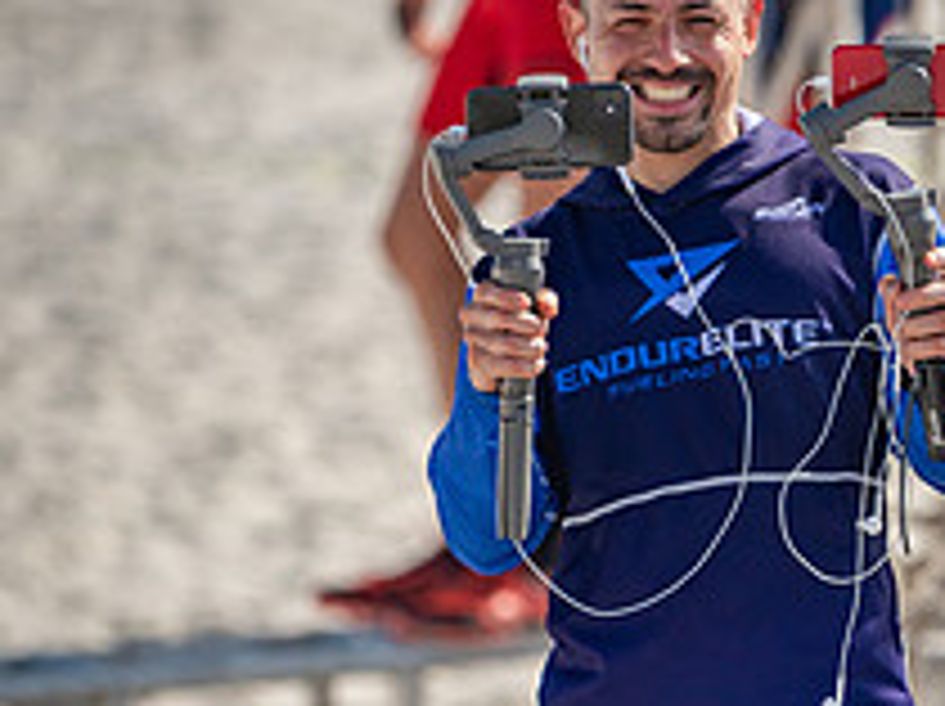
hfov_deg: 4.8
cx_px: 603
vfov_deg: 3.6
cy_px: 432
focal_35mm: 413
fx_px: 11262
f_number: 2.8
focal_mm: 200
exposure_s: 1/4000
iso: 500
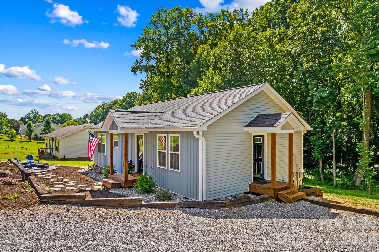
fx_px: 231
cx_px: 190
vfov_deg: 57.2
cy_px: 126
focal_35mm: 22
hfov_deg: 78.6
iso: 100
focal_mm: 8.38
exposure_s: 1/640
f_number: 2.8
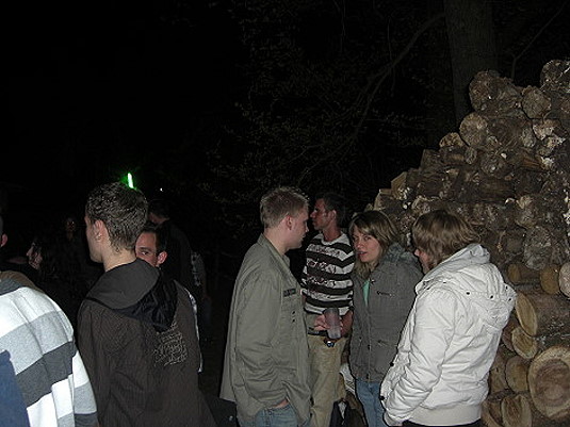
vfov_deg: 37.7
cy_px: 214
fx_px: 626
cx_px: 285
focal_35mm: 38
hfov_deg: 49.0
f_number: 2.8
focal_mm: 7.9
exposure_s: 1/60
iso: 200
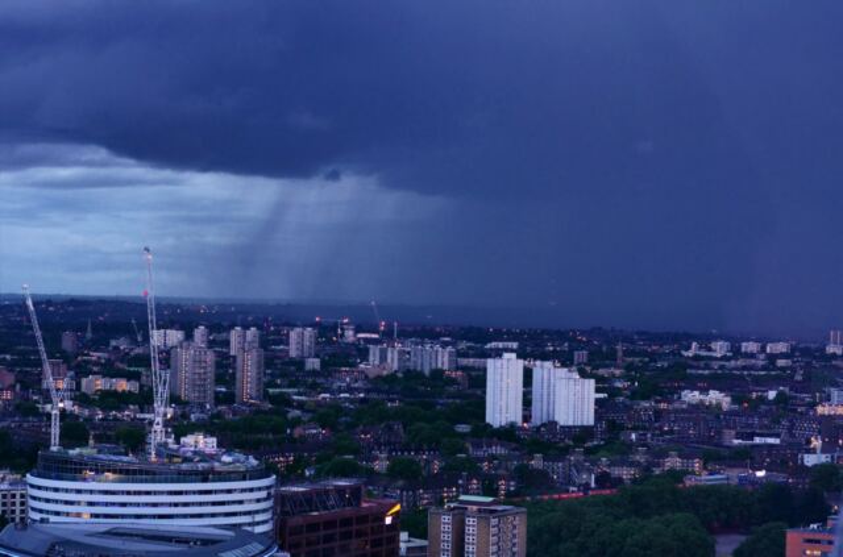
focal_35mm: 75
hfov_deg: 27.1
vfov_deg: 18.1
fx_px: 1751
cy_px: 278
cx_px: 422
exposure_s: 1/50
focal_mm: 50
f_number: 3.5
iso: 800
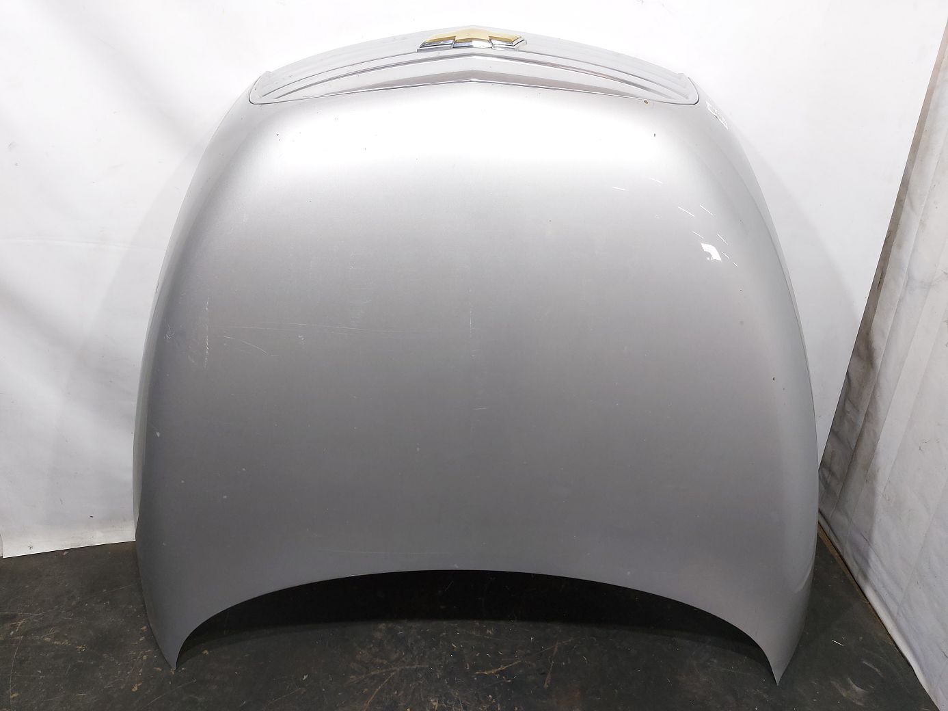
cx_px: 474
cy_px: 356
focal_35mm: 24
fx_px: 657
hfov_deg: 71.6
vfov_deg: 56.8
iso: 160
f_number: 1.8
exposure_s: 1/50
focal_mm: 5.23
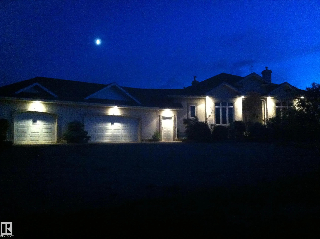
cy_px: 120
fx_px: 323
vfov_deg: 40.6
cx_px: 160
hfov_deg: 52.7
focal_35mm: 35
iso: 1000
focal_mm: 3.85
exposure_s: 1/15
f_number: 2.8
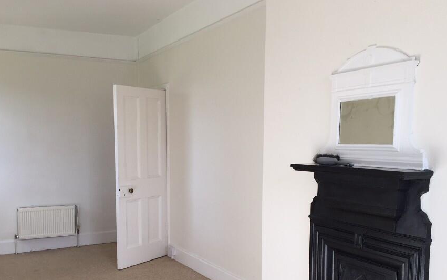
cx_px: 190
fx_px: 451
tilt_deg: -6.7
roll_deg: -0.6
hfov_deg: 52.5
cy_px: 192
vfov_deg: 34.1
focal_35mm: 37
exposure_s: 1/146
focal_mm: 4.15
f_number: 2.2
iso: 32
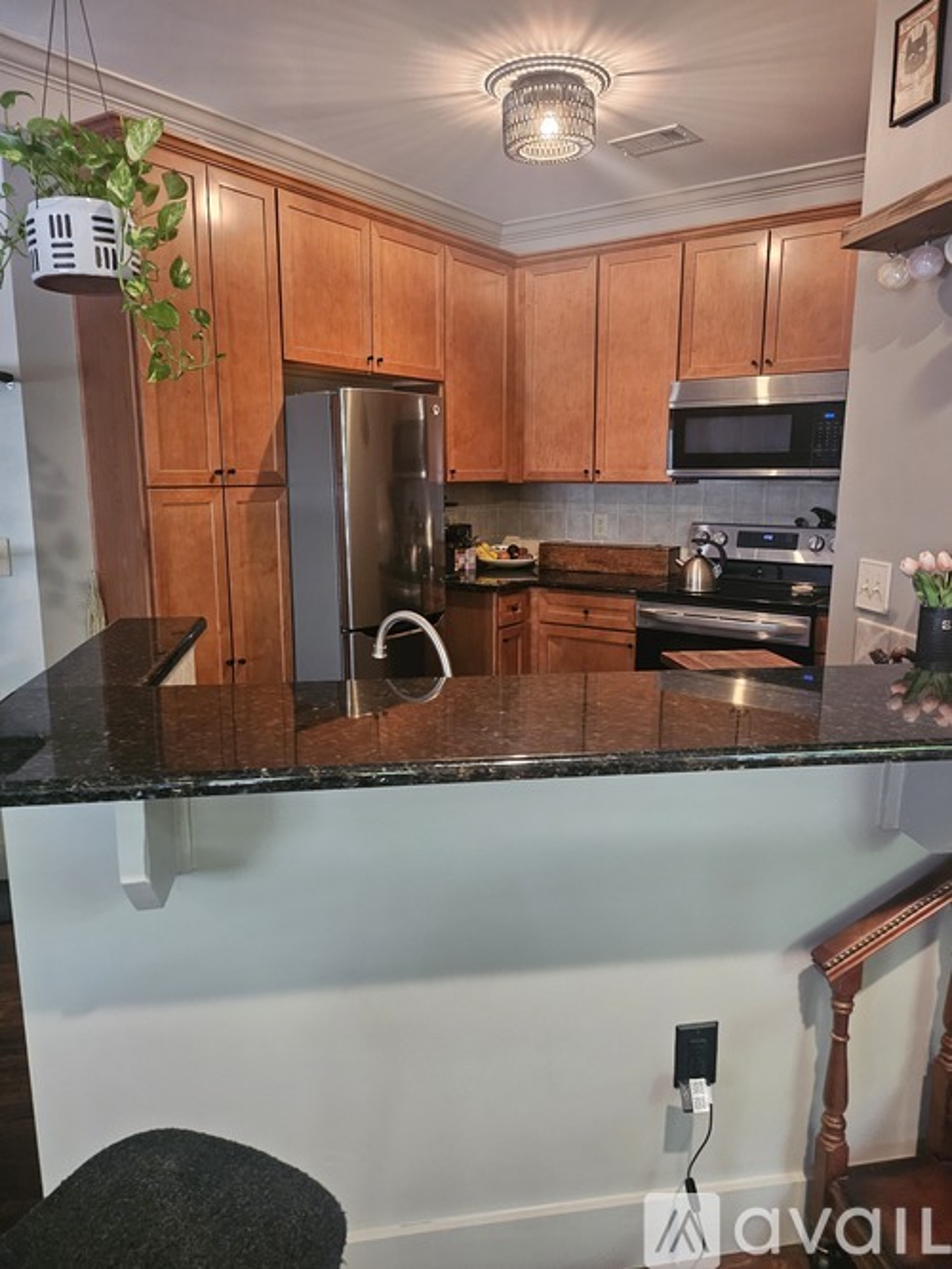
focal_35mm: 24
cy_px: 634
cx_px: 476
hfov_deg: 56.8
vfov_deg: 71.6
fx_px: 880
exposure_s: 1/30
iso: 640
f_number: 1.8
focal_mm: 5
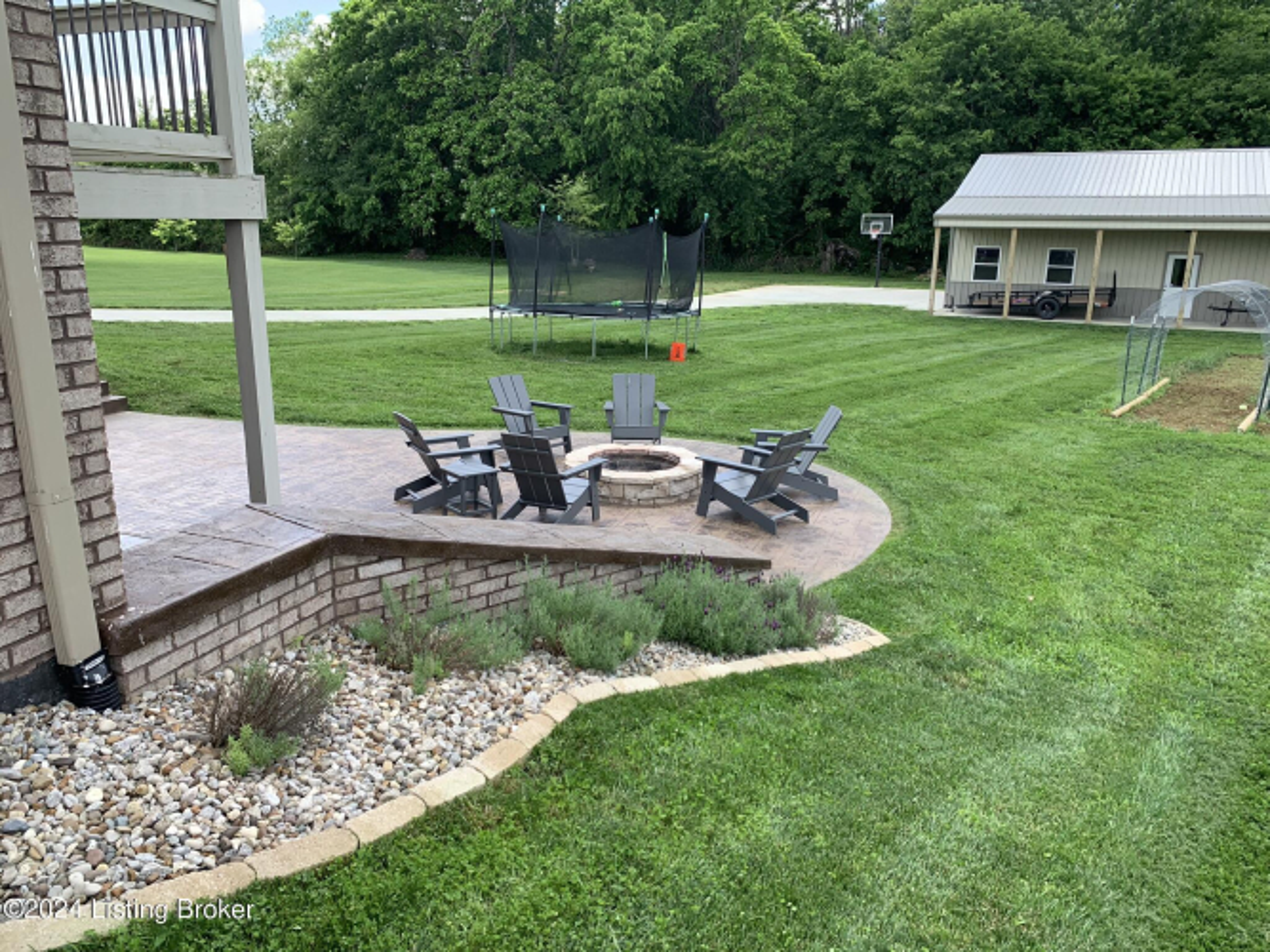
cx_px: 635
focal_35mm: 26
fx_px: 954
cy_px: 476
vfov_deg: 53.0
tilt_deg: -19.5
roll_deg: -2.0
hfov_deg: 67.3
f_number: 1.8
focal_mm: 4.25
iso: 25
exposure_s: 1/502
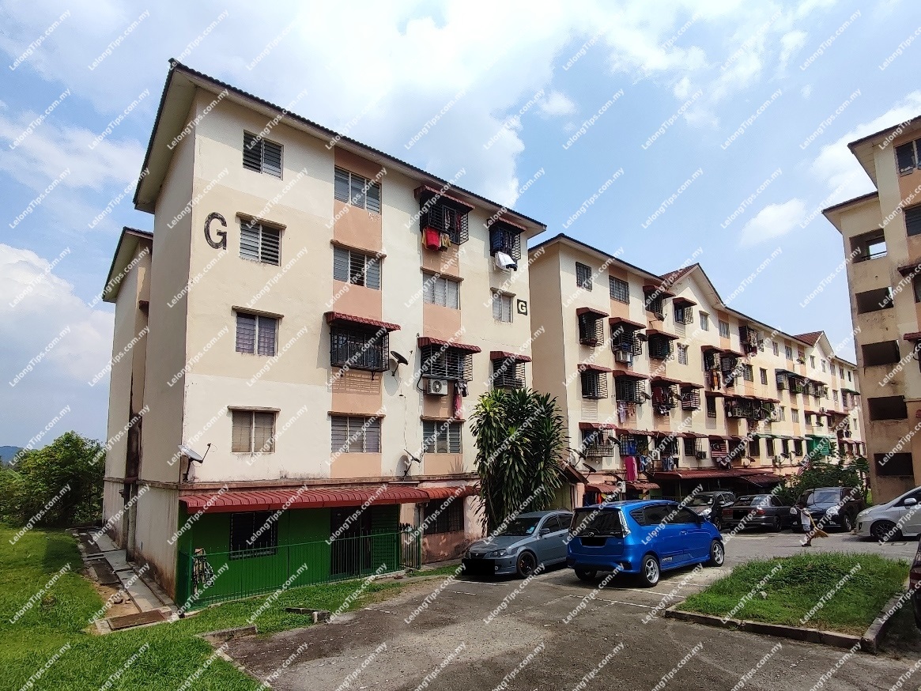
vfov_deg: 78.1
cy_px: 346
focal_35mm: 16
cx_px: 460
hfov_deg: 94.5
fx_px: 426
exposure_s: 1/1320
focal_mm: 1.65
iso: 50
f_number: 2.2
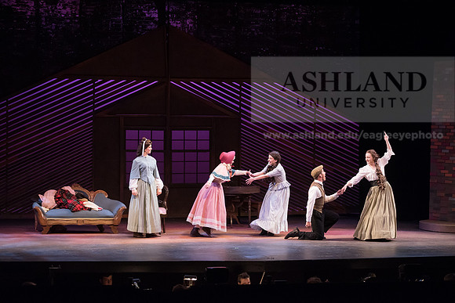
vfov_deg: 15.2
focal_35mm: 90
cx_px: 228
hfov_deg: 22.6
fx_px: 1138
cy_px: 152
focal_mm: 90
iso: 3200
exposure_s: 1/400
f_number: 3.5
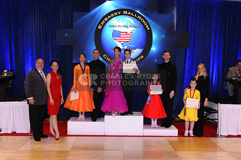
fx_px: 268
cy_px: 80
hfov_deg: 48.5
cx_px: 120
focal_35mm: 40
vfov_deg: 33.4
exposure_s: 1/250
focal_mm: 40
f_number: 5.6
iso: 2000
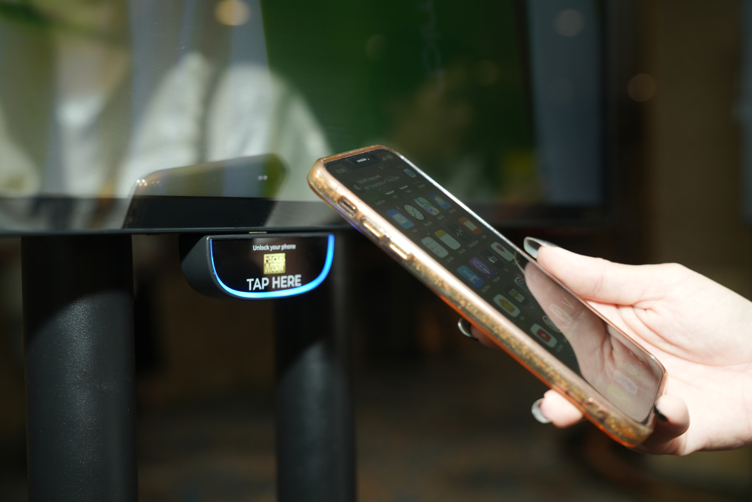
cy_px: 251
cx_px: 376
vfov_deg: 30.5
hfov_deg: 44.5
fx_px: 919
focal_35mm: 44
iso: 1000
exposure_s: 1/200
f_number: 3.5
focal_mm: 44
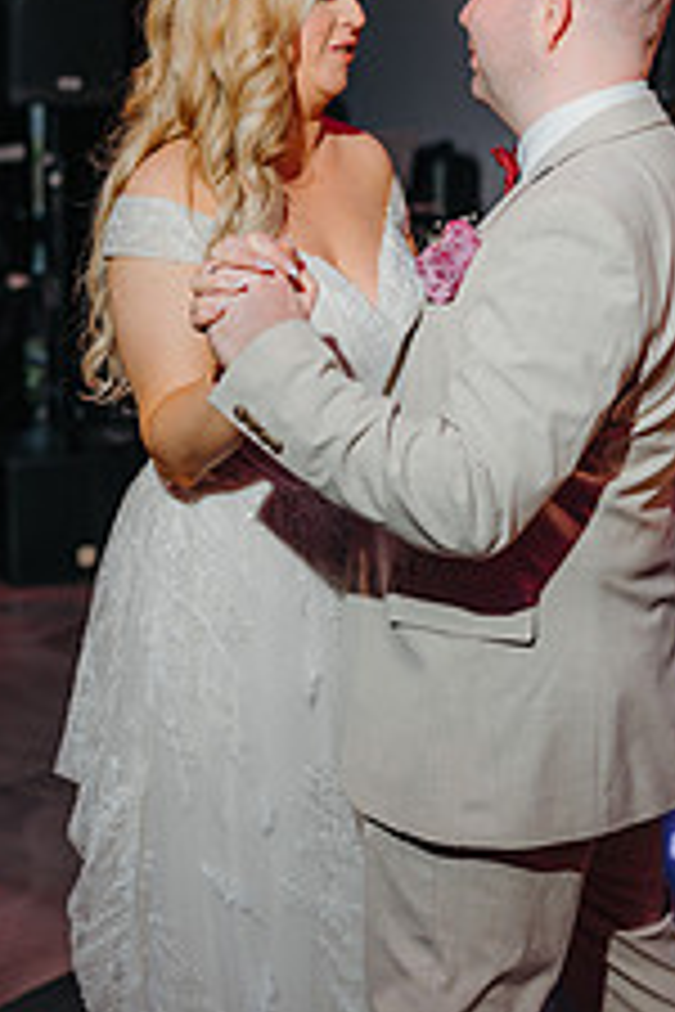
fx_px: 1969
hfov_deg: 19.4
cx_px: 410
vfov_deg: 28.7
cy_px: 369
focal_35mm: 70
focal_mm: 35
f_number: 1.8
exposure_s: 1/200
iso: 100
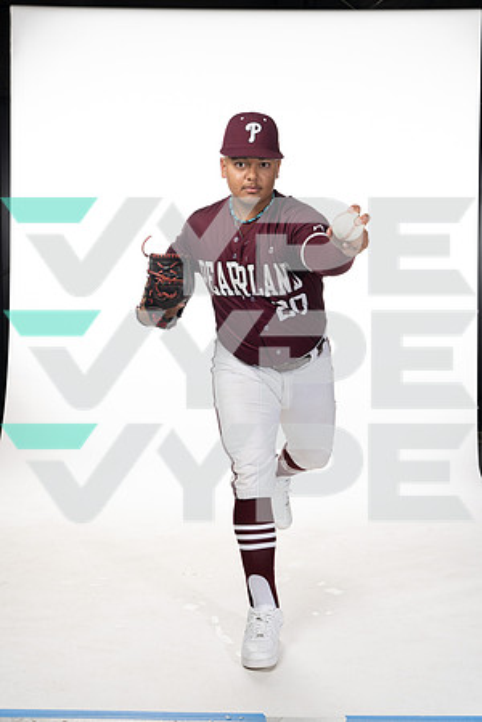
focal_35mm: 49
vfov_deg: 40.3
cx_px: 241
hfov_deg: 27.5
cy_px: 361
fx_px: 984
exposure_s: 1/250
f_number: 6.3
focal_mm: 49
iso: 400
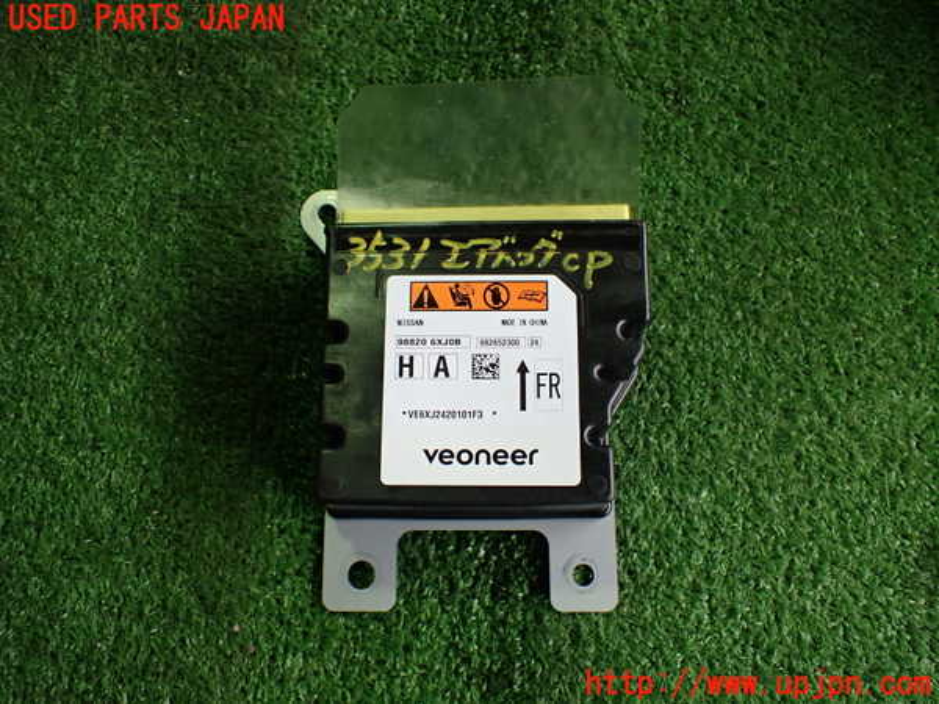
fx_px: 814
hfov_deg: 60.0
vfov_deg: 46.8
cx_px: 470
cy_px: 352
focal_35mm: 30
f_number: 2.3
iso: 320
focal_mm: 5.4
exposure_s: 1/125
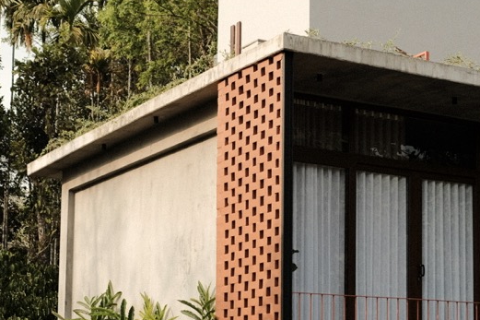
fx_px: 1146
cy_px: 266
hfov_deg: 23.6
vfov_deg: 15.7
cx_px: 291
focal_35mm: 86
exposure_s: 1/1000
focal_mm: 23
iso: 200
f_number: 3.2
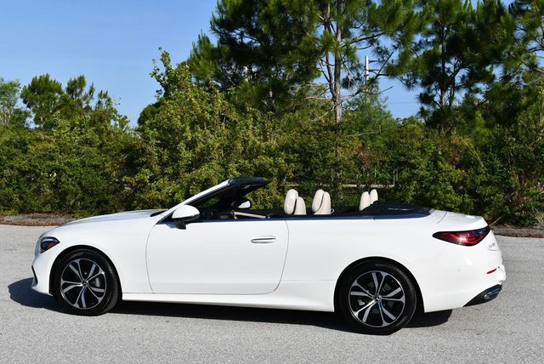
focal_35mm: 52
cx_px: 272
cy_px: 182
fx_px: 786
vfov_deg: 26.0
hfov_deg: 38.2
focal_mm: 26
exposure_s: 1/320
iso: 100
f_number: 9
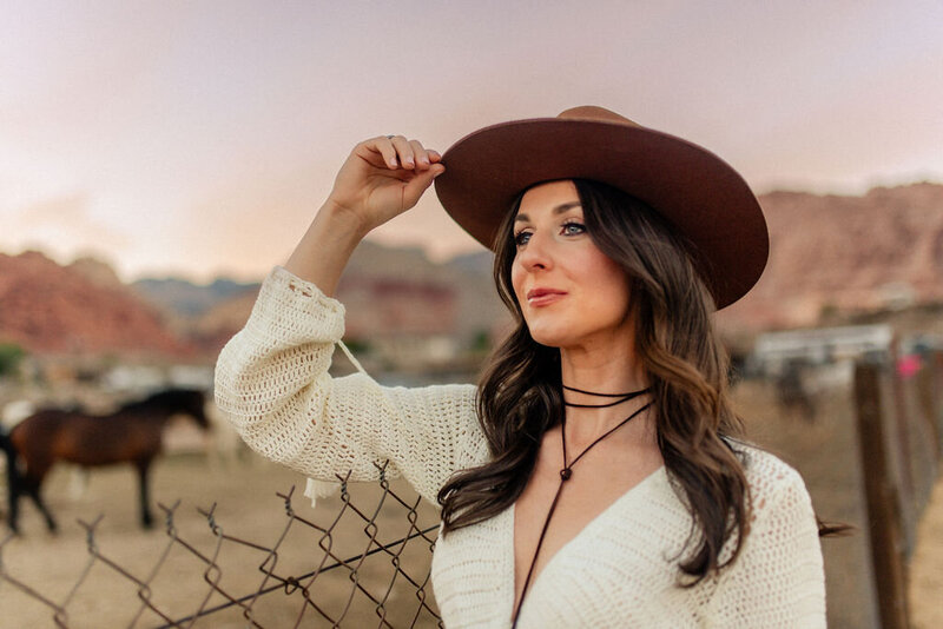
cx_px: 472
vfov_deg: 37.9
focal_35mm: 35
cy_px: 314
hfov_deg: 54.4
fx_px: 917
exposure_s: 1/500
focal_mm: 35
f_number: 1.4
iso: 320
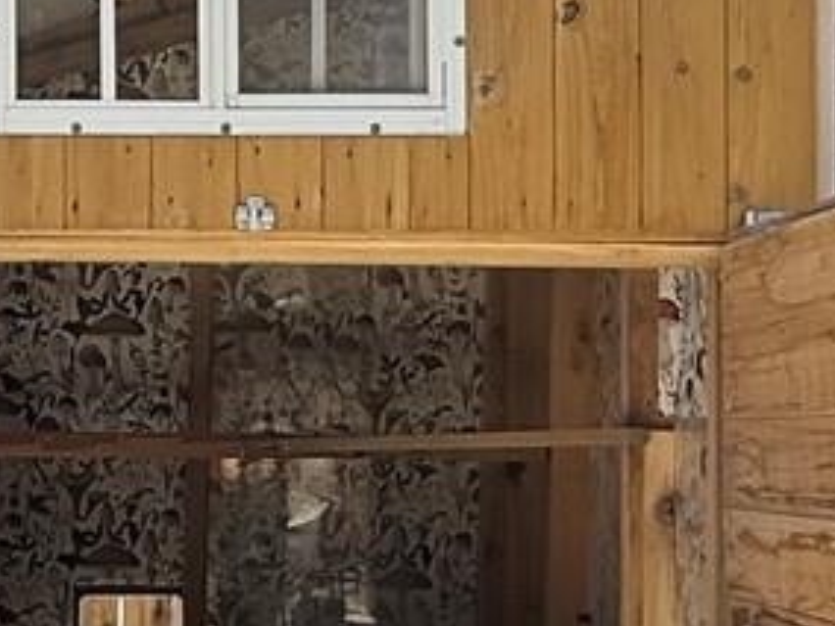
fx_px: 1906
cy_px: 370
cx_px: 244
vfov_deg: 18.6
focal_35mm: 79
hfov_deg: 24.5
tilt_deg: +2.6
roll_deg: -1.4
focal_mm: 2.2
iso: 64
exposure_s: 1/901
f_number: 2.2
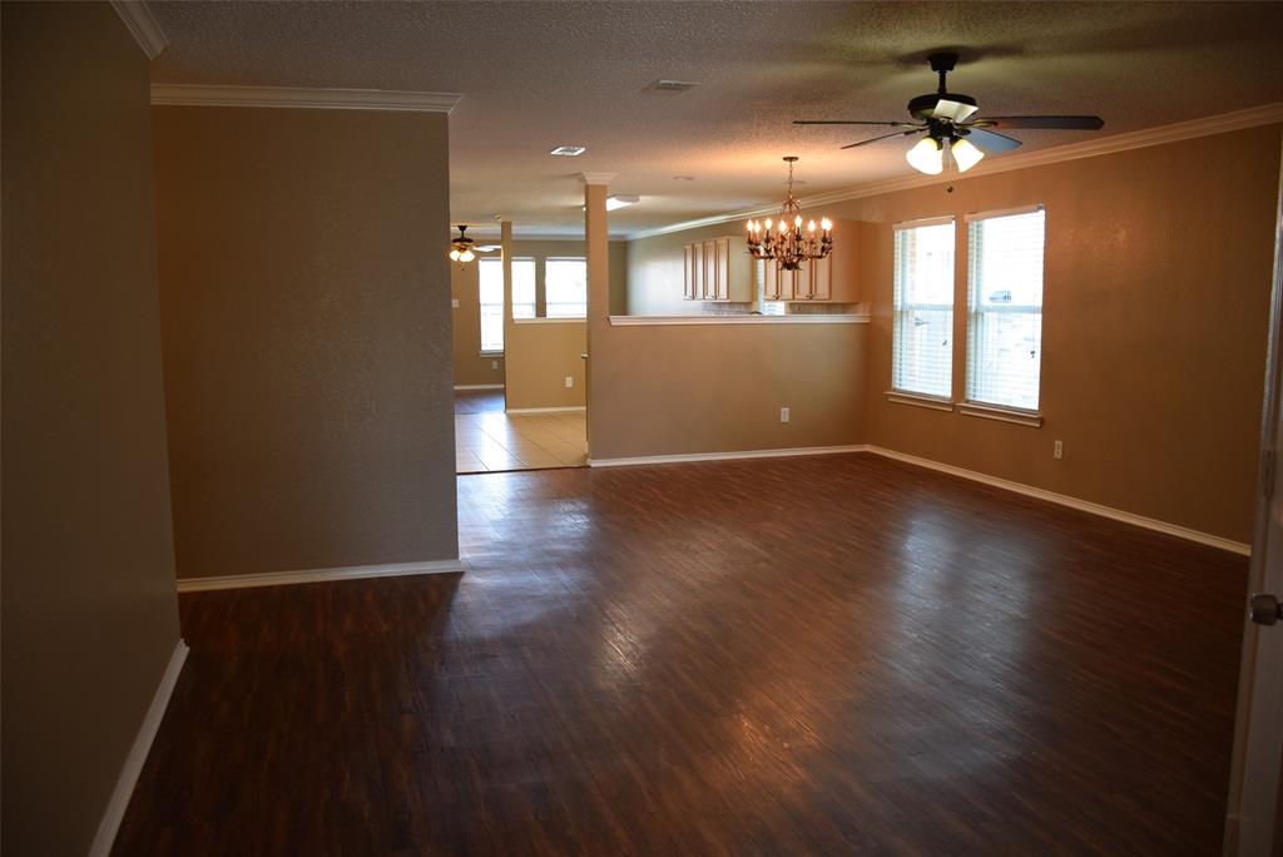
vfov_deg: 48.0
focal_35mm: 27
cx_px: 642
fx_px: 963
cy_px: 428
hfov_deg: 67.4
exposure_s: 1/60
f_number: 4
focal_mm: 18
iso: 500
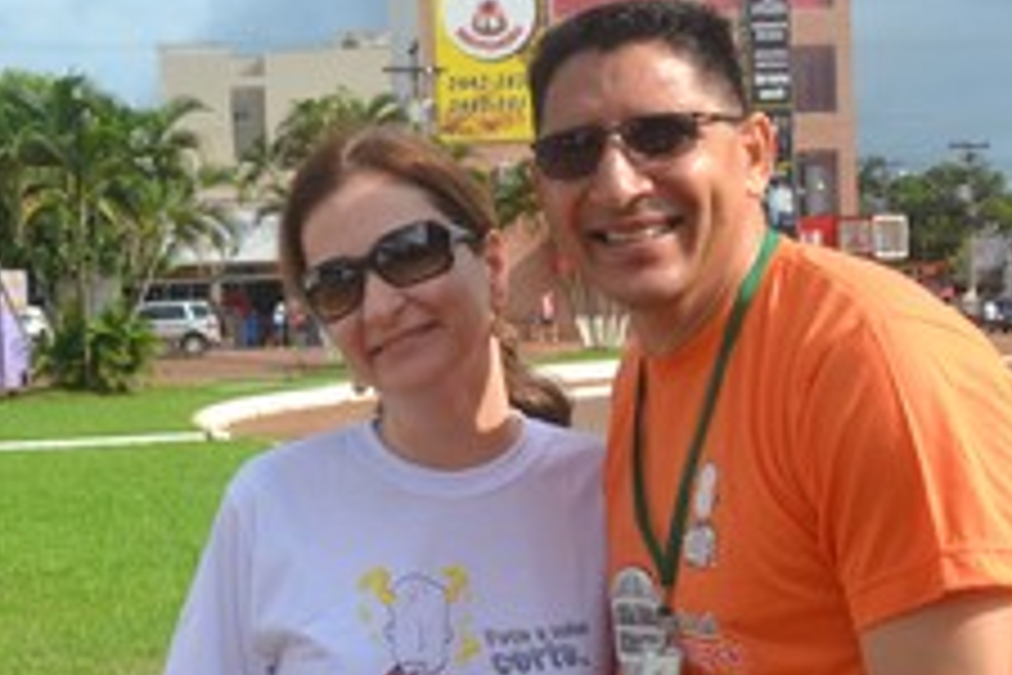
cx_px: 459
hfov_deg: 26.0
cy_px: 486
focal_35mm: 78
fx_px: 2192
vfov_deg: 17.4
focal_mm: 26
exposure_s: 1/320
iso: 100
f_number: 9
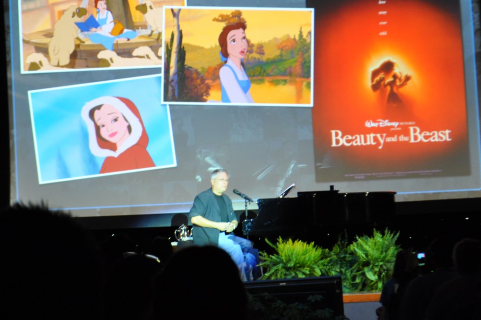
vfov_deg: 16.5
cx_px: 240
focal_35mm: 82
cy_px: 160
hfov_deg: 24.6
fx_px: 1102
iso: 1000
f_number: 5.6
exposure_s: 1/30
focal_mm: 55
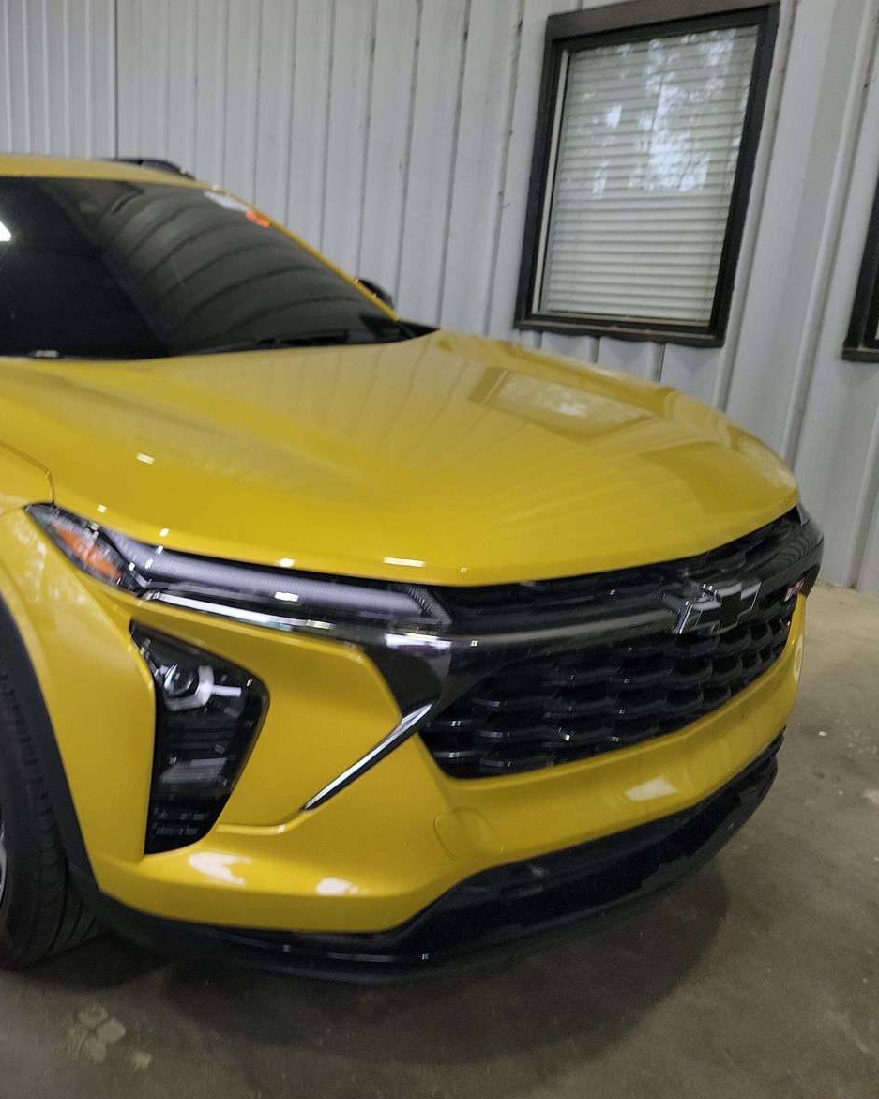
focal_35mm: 32
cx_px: 171
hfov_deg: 43.6
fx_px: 1040
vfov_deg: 55.7
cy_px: 548
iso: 104
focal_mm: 6.7
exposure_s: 1/59
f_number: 1.8
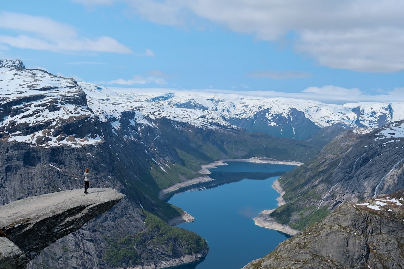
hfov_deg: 42.7
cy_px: 134
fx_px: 516
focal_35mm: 46
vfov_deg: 29.2
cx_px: 202
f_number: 5.6
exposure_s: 1/1100
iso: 320
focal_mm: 30.5
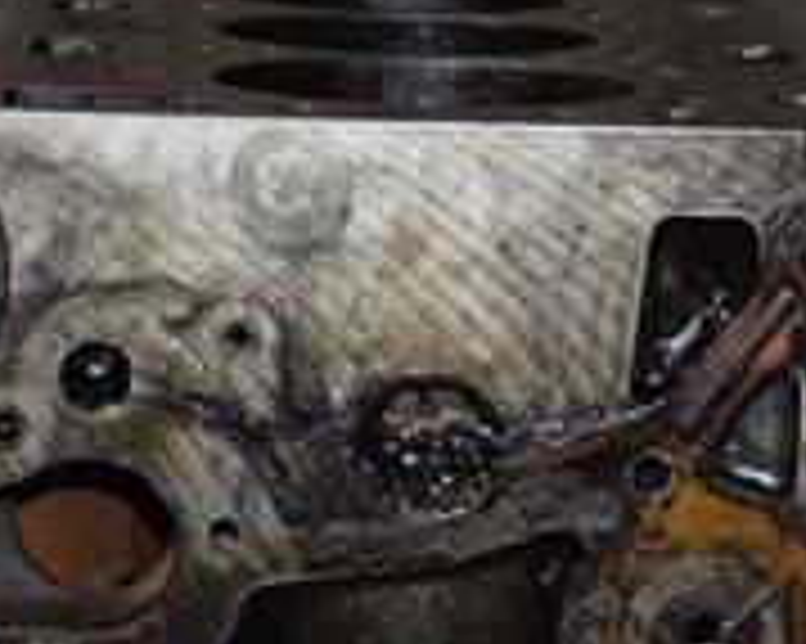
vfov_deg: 9.4
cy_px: 860
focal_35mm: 161
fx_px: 3838
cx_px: 455
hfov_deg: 12.0
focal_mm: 32
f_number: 5
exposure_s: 1/60
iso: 800
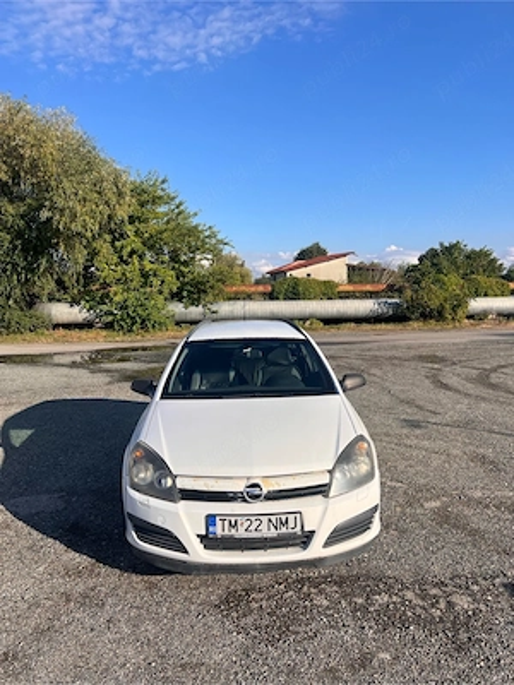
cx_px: 257
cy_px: 342
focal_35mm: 26
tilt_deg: -2.5
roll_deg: -1.8
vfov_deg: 67.3
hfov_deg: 53.1
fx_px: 515
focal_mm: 5.7
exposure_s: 1/4831
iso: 50
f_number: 1.5
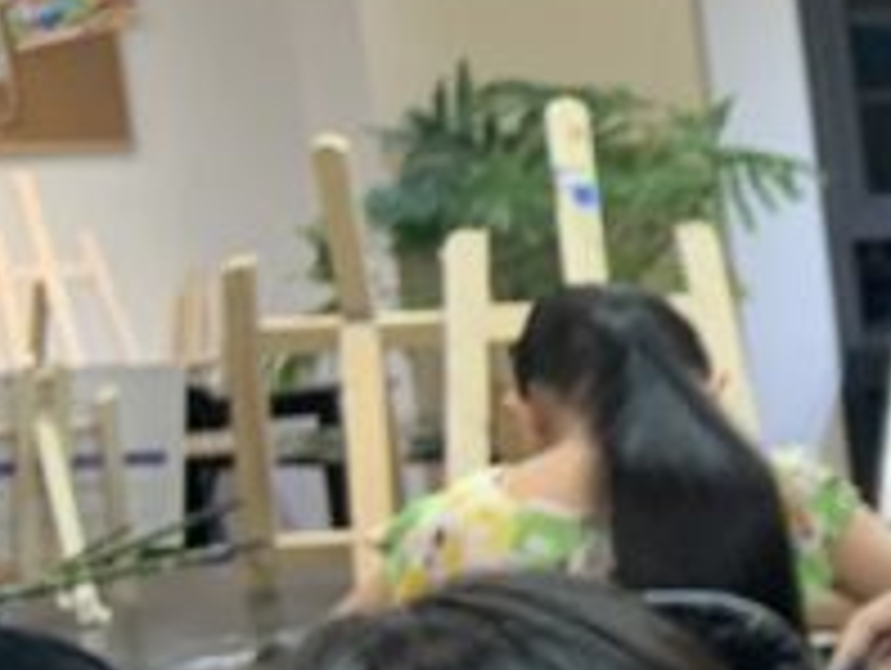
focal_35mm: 131
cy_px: 688
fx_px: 3376
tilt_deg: -8.8
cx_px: 2218
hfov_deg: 11.8
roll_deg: +3.3
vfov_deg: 11.2
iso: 100
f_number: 1.8
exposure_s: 1/79
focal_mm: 4.25
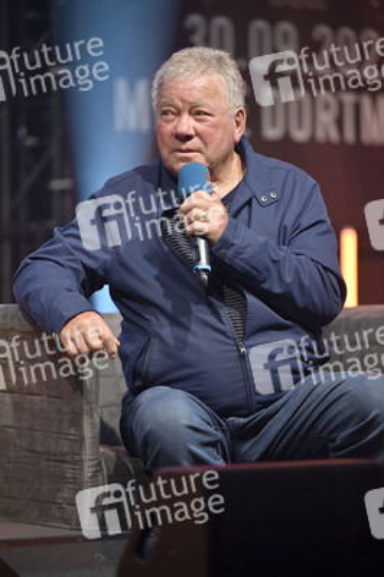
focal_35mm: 140
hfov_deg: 9.8
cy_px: 288
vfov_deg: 14.7
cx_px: 192
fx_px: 2244
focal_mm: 140
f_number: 2.8
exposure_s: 1/400
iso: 1000
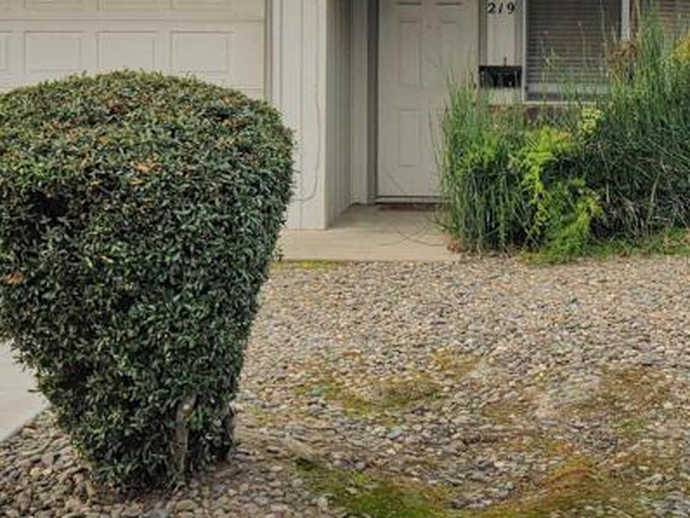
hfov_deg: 26.7
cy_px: 95
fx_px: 1436
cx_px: 498
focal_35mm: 72
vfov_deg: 20.2
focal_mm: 14
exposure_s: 1/250
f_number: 6.3
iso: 125
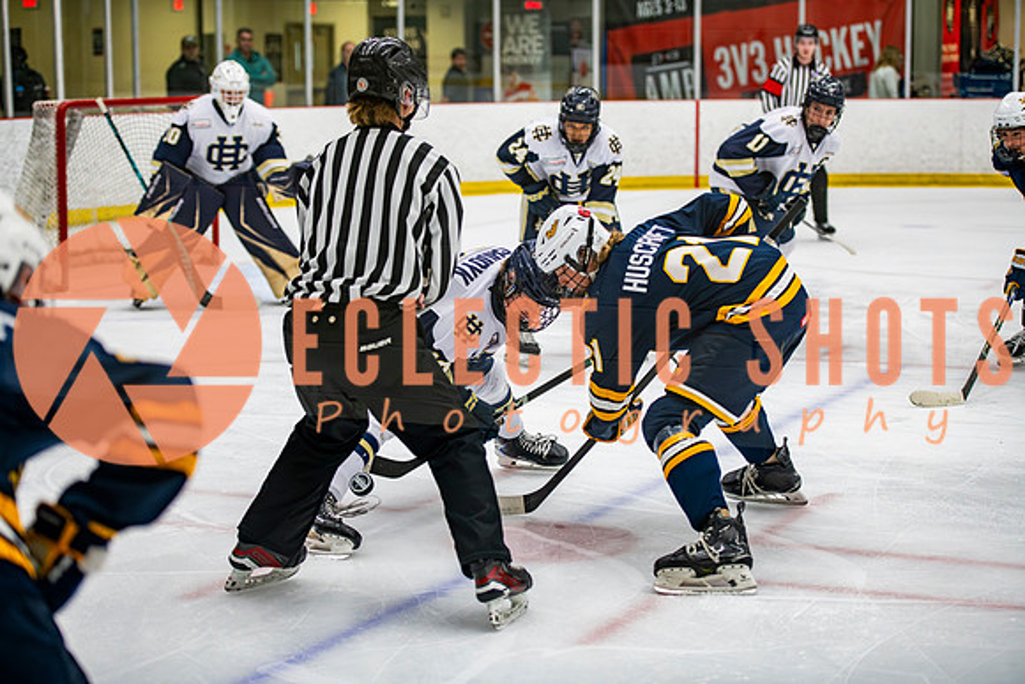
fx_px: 2278
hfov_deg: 25.4
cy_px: 342
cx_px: 512
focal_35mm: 80
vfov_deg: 17.1
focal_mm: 80
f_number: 3.2
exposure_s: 1/640
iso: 2000
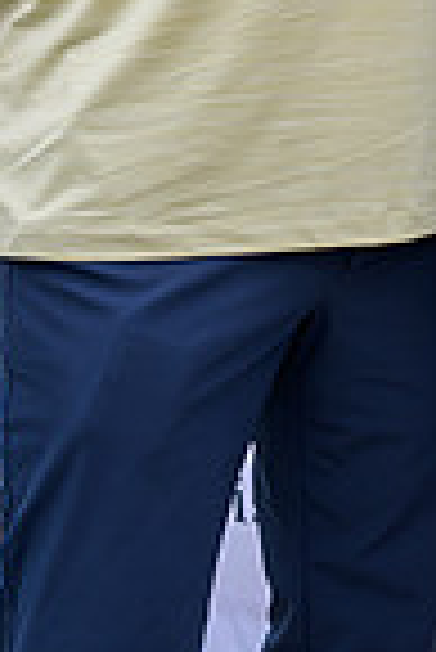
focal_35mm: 177
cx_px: 485
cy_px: -297
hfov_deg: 7.7
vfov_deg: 11.2
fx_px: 3208
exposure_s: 1/200
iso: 125
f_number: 4
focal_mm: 57
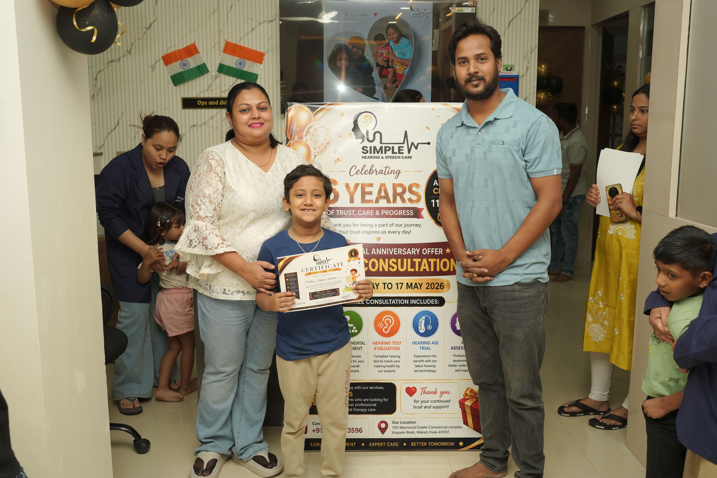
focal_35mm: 35
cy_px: 239
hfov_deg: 54.4
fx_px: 697
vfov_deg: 37.9
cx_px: 358
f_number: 5
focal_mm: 35
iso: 640
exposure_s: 1/100
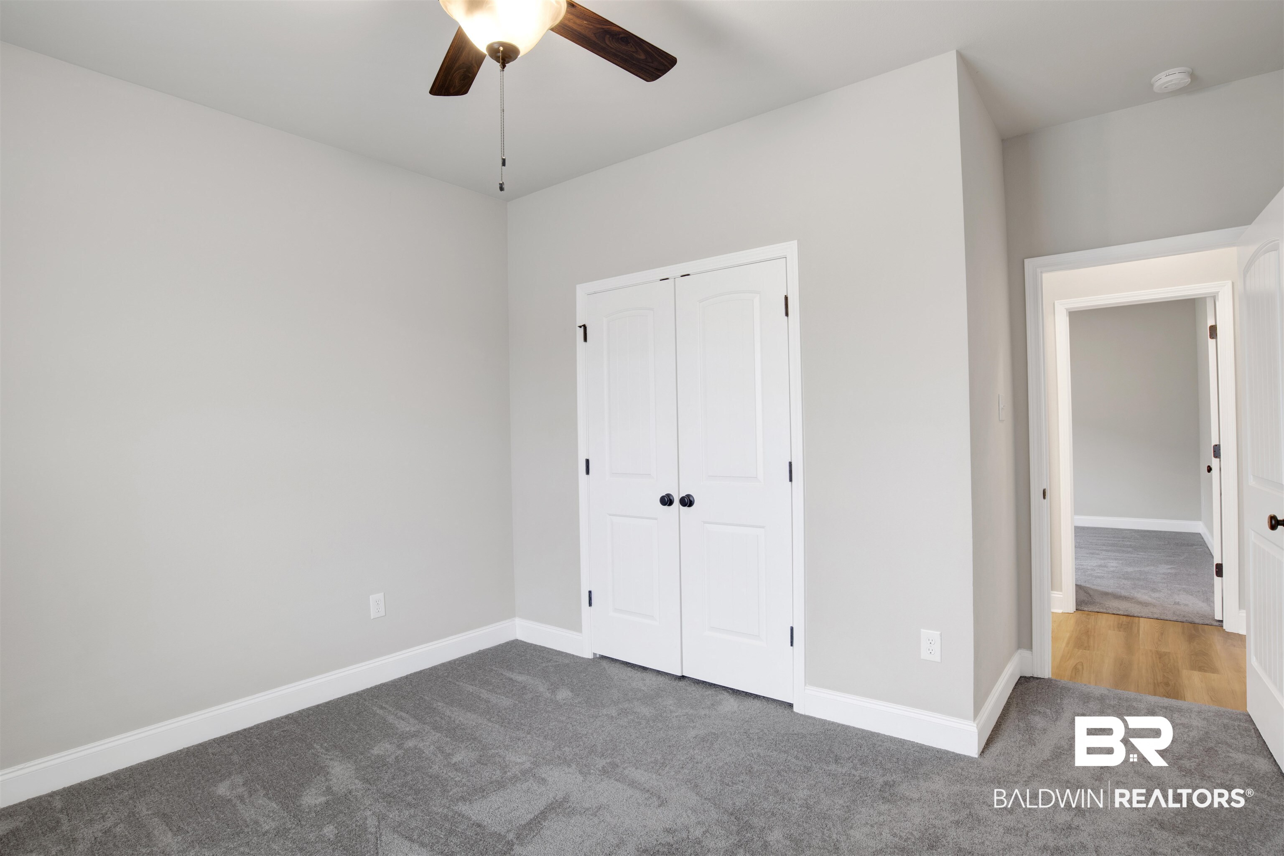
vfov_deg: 67.4
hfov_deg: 90.0
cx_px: 642
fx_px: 642
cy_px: 428
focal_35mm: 18
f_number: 11
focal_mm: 18
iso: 200
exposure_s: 1/1.67
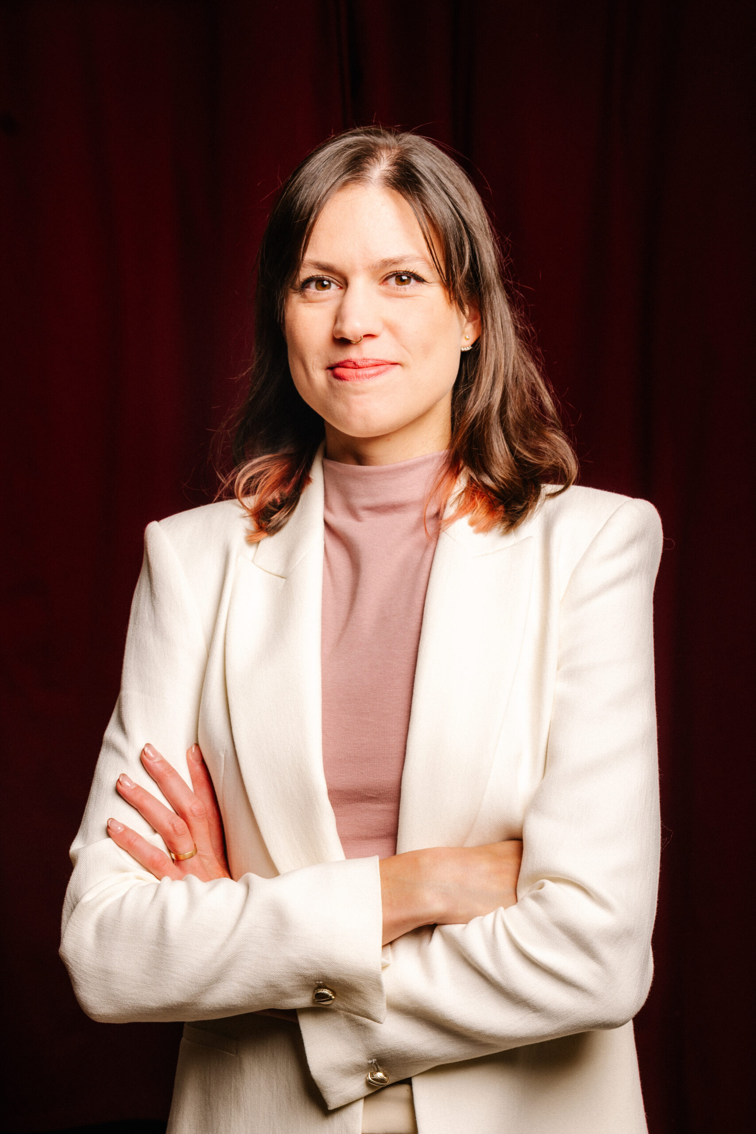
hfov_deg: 19.2
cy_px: 567
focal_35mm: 71
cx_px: 378
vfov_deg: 28.5
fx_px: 2236
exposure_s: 1/160
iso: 100
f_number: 10
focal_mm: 71
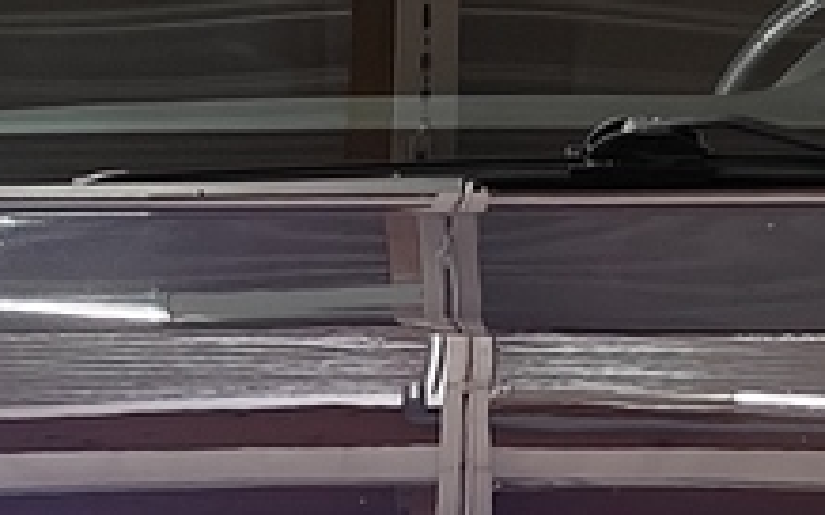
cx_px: 511
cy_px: 1174
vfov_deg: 6.2
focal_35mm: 203
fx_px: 4562
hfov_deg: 10.3
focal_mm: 5.59
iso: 64
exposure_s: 1/56
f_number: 1.8
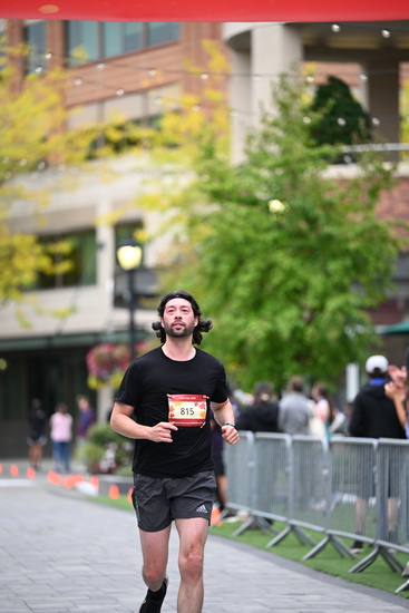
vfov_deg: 12.8
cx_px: 204
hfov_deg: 8.6
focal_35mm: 160
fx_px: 2725
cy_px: 306
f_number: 2.8
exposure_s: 1/2000
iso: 800
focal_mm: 160
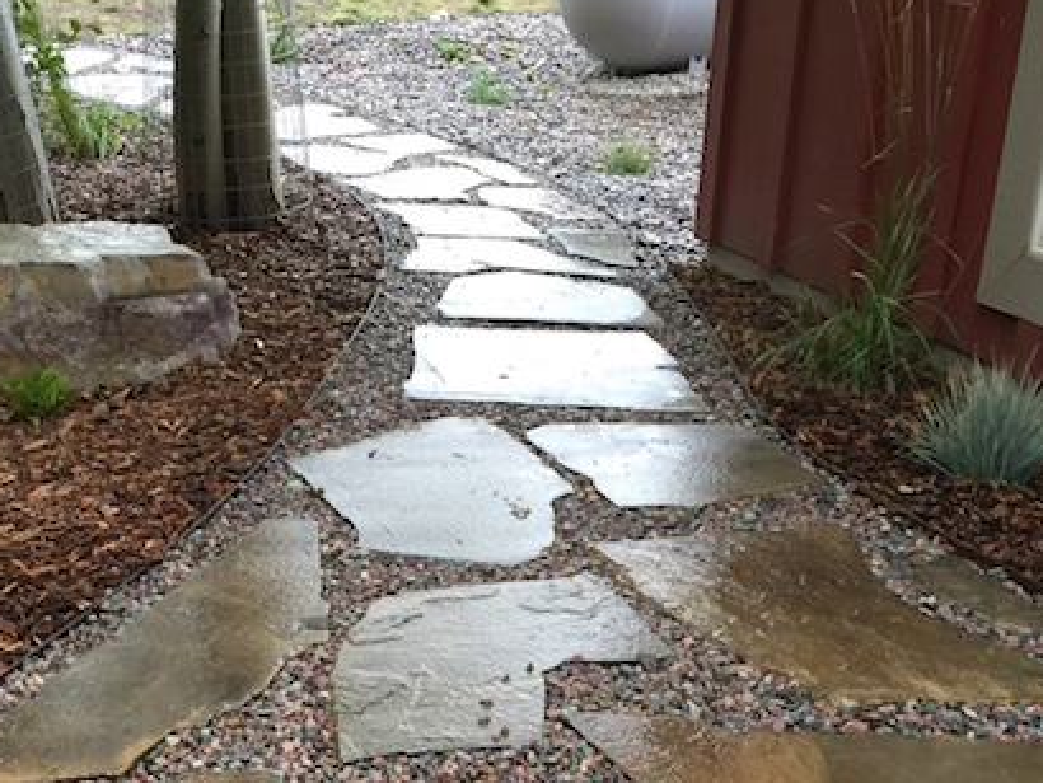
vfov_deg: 26.9
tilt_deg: -26.7
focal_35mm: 53
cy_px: 647
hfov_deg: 35.8
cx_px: 343
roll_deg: +0.1
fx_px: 1598
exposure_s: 1/30
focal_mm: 4.15
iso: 32
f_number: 2.2
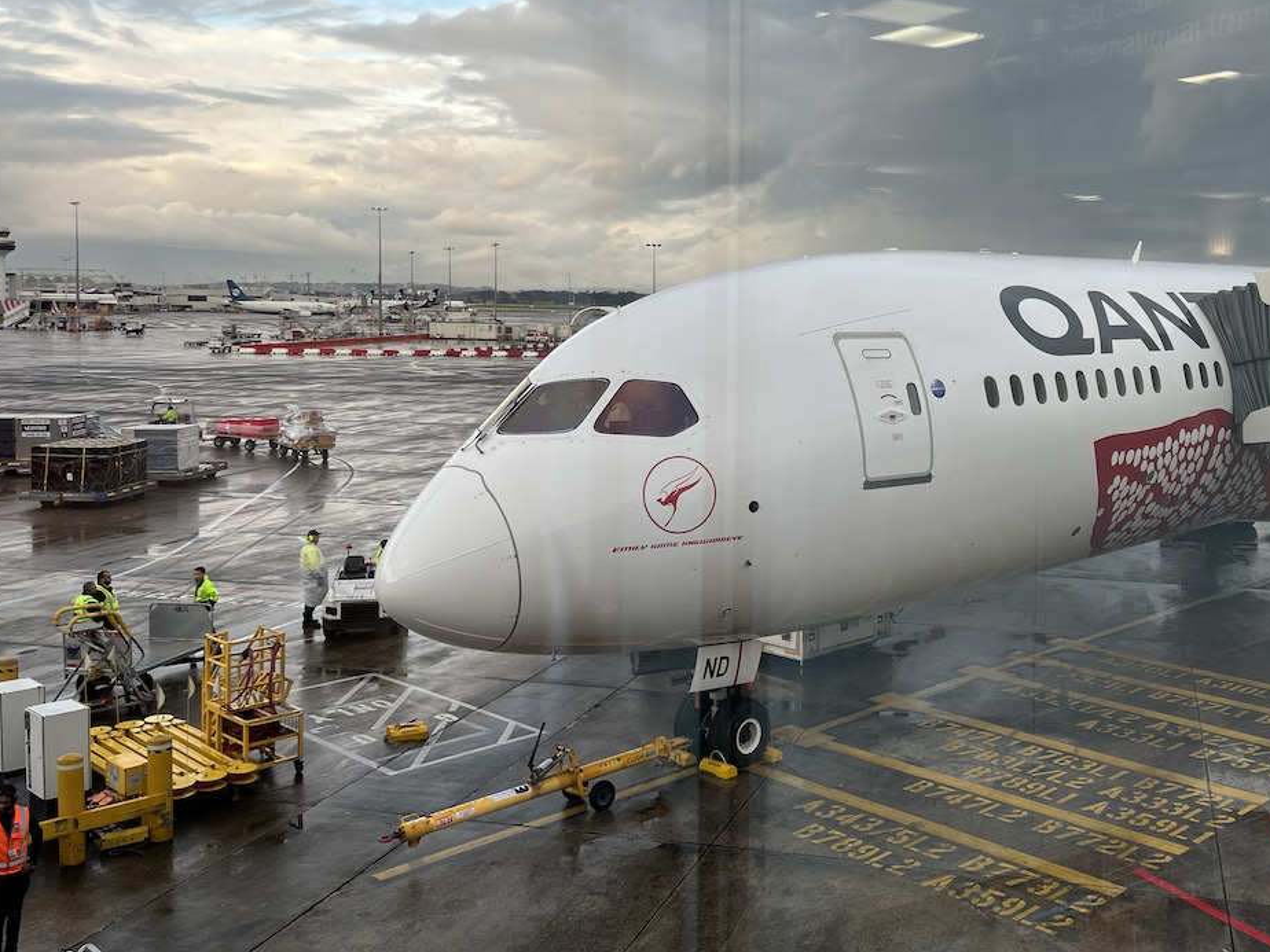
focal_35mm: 36
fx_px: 1321
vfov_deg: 39.4
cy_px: 360
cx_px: 848
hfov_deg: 50.4
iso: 40
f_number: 1.6
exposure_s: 1/196
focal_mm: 5.1
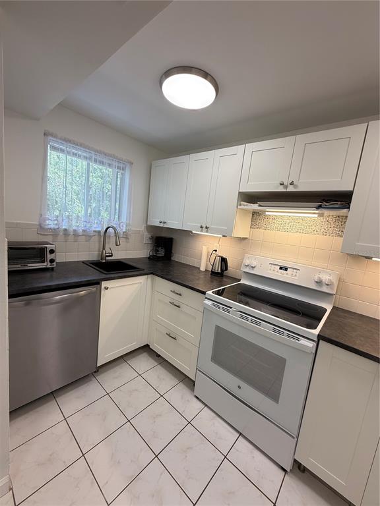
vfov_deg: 102.1
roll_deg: -7.1
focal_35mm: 14
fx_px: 205
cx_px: 190
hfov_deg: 85.7
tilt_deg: -7.2
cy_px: 253
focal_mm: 2.22
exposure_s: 1/120
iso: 80
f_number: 2.2
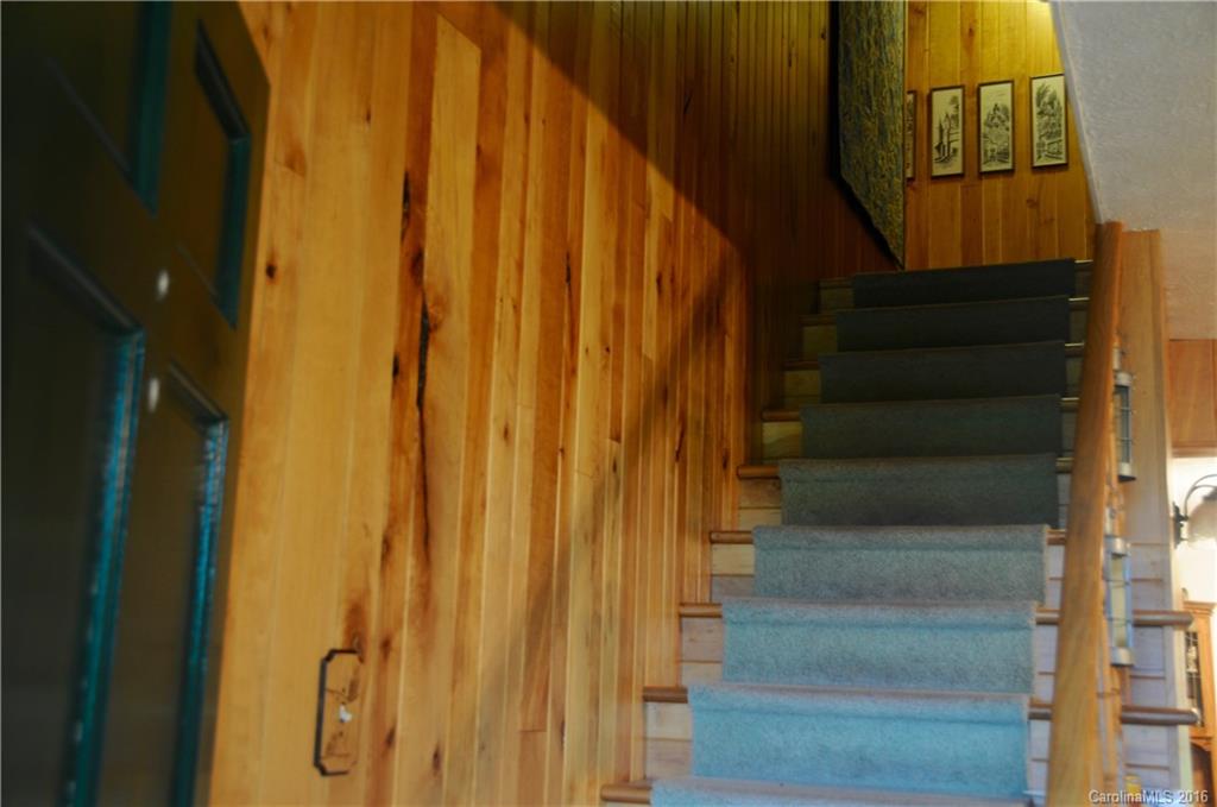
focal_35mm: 44
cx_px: 608
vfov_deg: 30.7
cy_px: 404
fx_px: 1468
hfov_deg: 45.0
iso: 200
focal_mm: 29
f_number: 4
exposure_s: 1
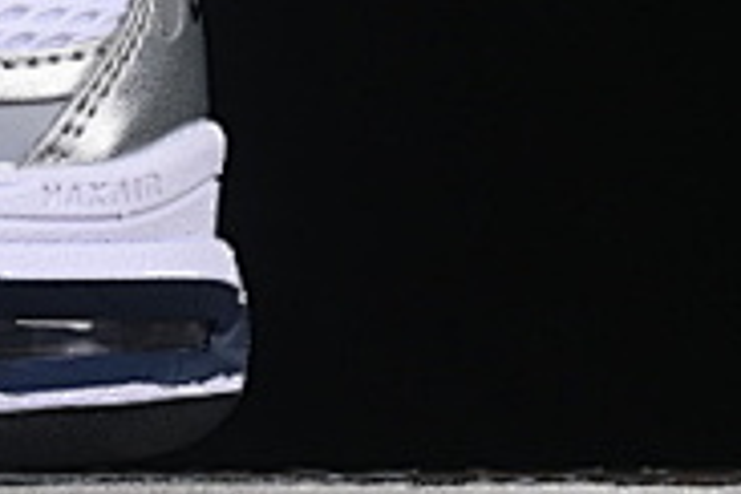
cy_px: -200
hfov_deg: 6.1
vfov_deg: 4.2
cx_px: -830
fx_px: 6730
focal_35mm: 327
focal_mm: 50
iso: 160
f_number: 8
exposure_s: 1/60
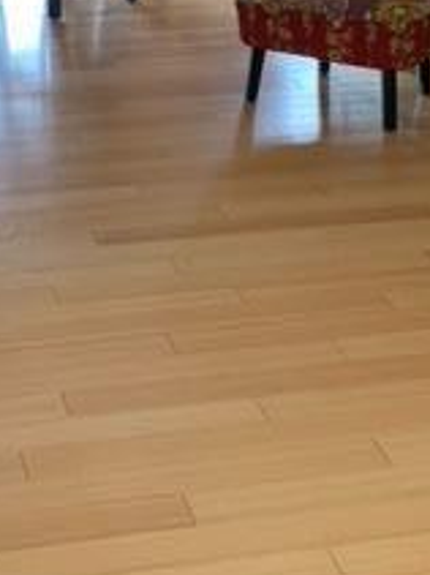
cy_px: 5
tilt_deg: -12.9
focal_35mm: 79
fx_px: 1310
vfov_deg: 23.7
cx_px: 65
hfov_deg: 18.4
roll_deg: +2.0
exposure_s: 1/60
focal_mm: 4.25
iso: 100
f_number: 1.8
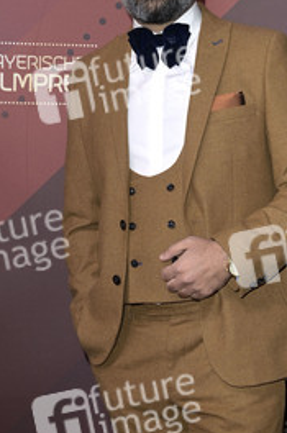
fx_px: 1128
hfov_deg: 14.5
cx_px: 164
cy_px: 167
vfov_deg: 21.7
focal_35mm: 94
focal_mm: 62
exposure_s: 1/250
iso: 640
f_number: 5.6
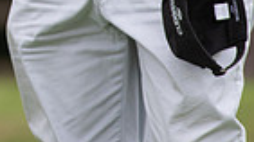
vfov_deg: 0.7
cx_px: -191
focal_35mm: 1692
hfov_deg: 1.3
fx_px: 11385
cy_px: -288
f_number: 4
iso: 640
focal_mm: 300
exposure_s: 1/1000
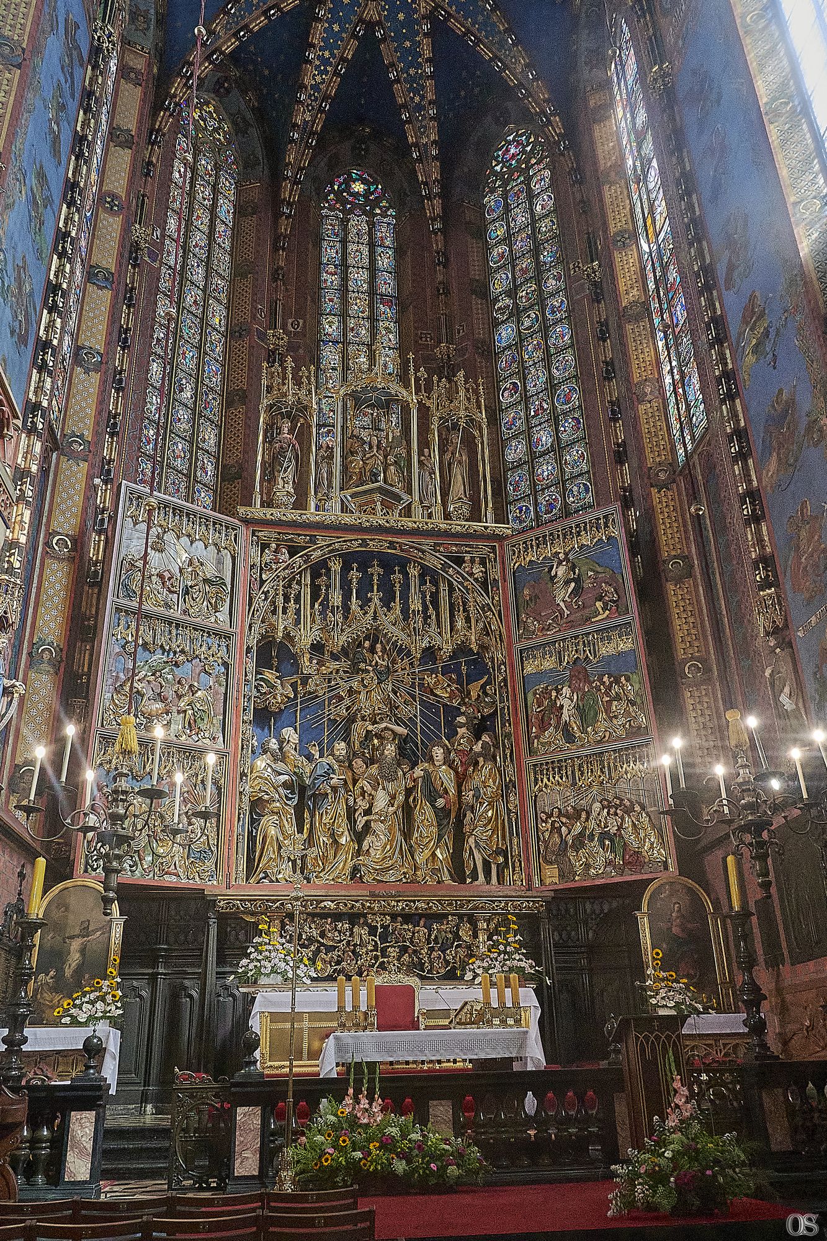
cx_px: 414
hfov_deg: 47.9
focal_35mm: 27
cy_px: 620
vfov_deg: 67.4
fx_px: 930
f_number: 10
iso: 11400
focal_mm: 18
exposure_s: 1/80
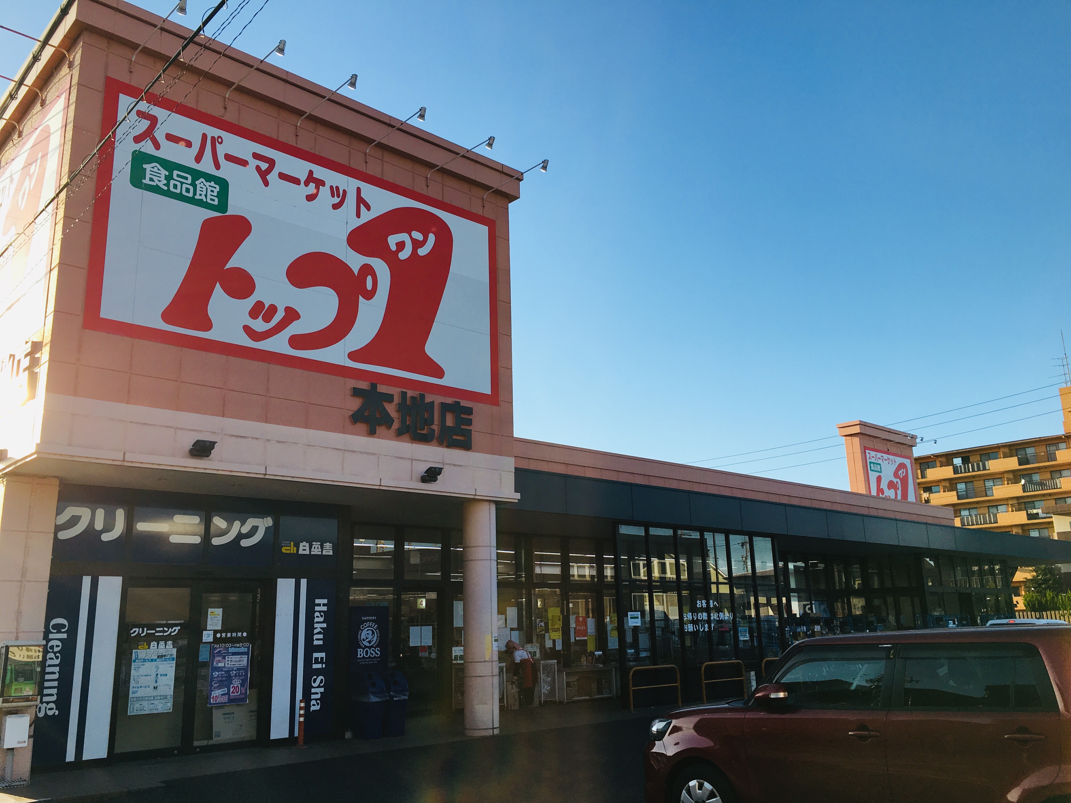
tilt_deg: +14.5
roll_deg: +1.0
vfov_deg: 48.2
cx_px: 536
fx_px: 897
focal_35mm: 29
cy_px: 402
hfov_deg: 61.7
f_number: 2.2
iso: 25
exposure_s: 1/855
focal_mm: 4.15
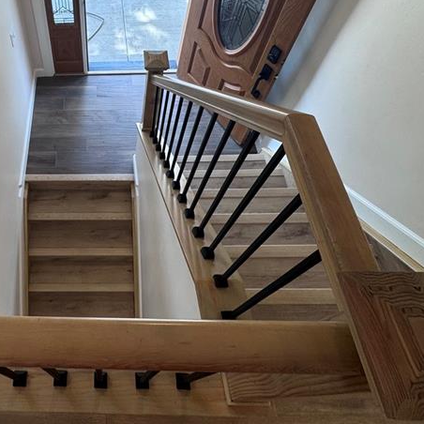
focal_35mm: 28
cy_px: 86
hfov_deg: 53.3
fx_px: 388
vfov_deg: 53.5
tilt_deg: -50.6
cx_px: 82
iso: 64
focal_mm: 2.22
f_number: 2.2
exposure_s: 1/120
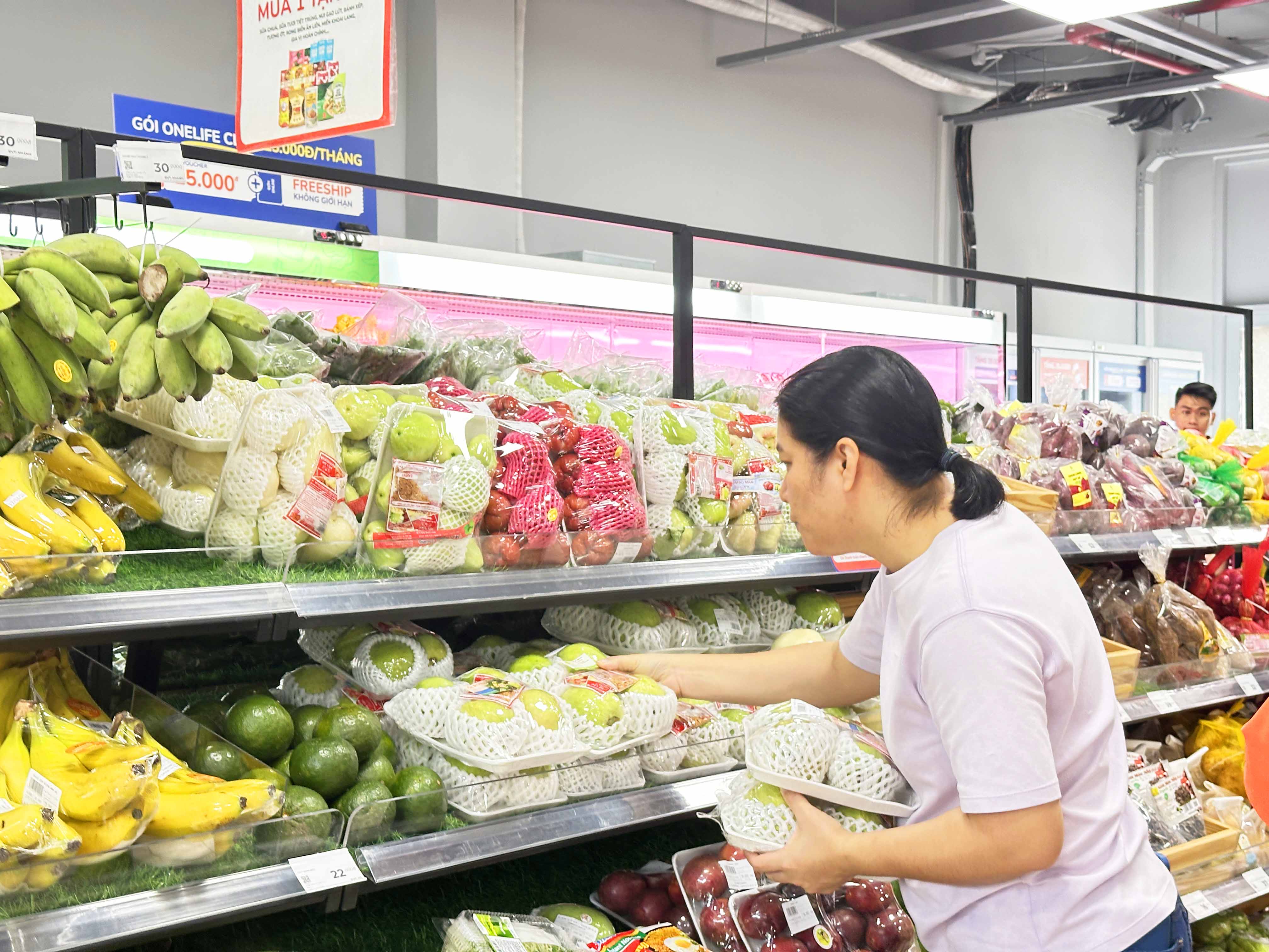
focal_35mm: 48
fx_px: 1760
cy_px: 476
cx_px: 634
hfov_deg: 39.7
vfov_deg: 30.3
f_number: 1.78
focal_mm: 6.86
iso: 125
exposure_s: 1/50
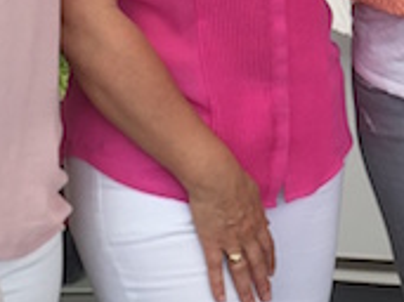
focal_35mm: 136
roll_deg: -1.0
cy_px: -137
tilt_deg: -7.1
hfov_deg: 13.8
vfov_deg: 10.5
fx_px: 1586
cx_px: 558
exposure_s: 1/238
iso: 32
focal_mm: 4.15
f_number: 2.2
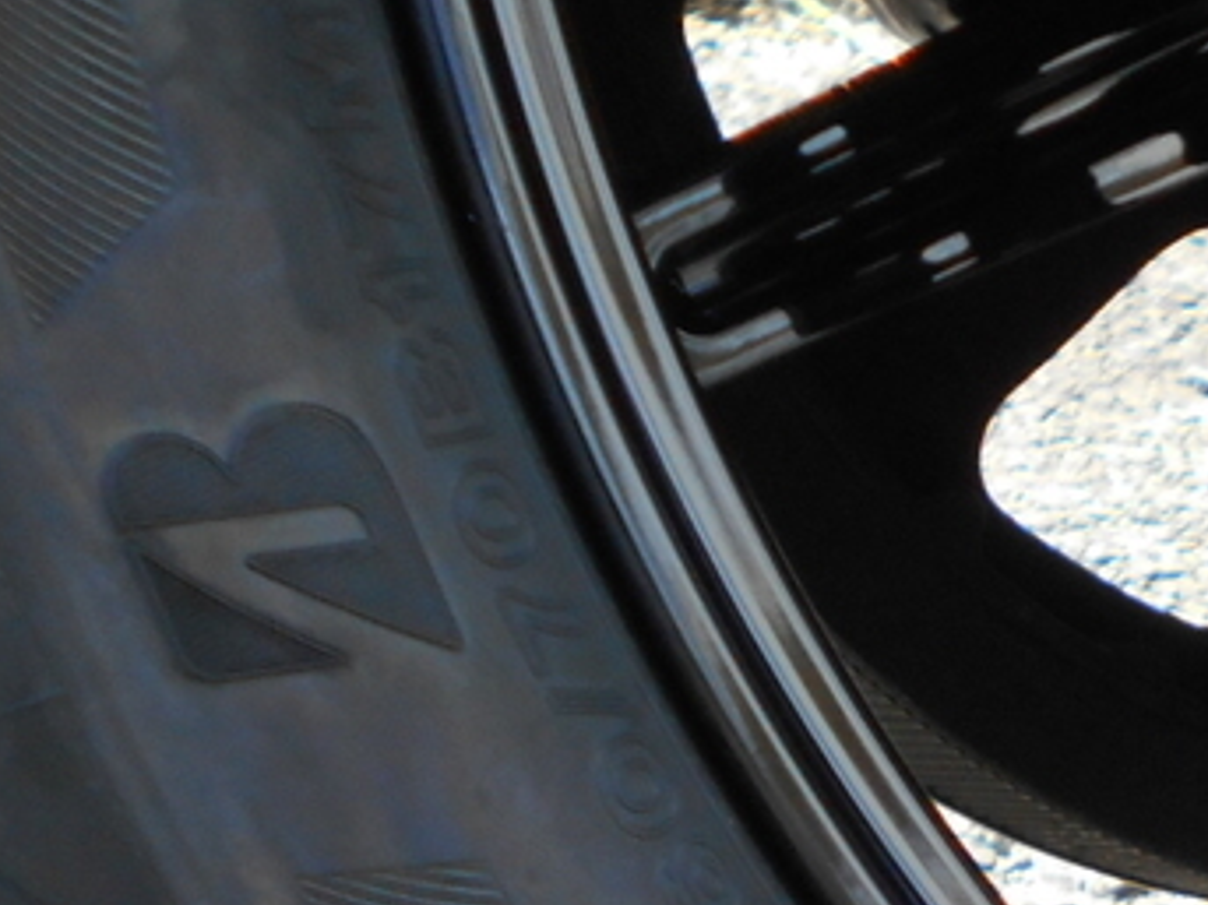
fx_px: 5372
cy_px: 1085
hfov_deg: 12.1
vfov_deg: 9.5
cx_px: 1944
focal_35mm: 154
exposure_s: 1/250
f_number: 4.2
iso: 160
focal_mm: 7.7
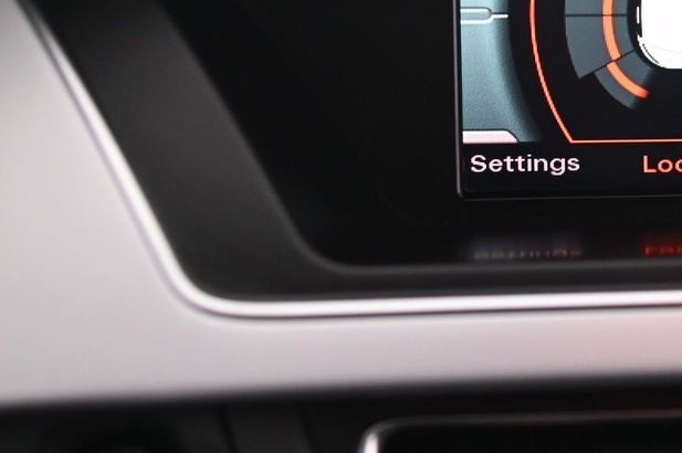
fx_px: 1892
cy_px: 206
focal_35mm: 100
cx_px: 774
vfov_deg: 13.7
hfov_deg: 19.5
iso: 2000
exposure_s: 1/15
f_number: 4
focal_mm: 38
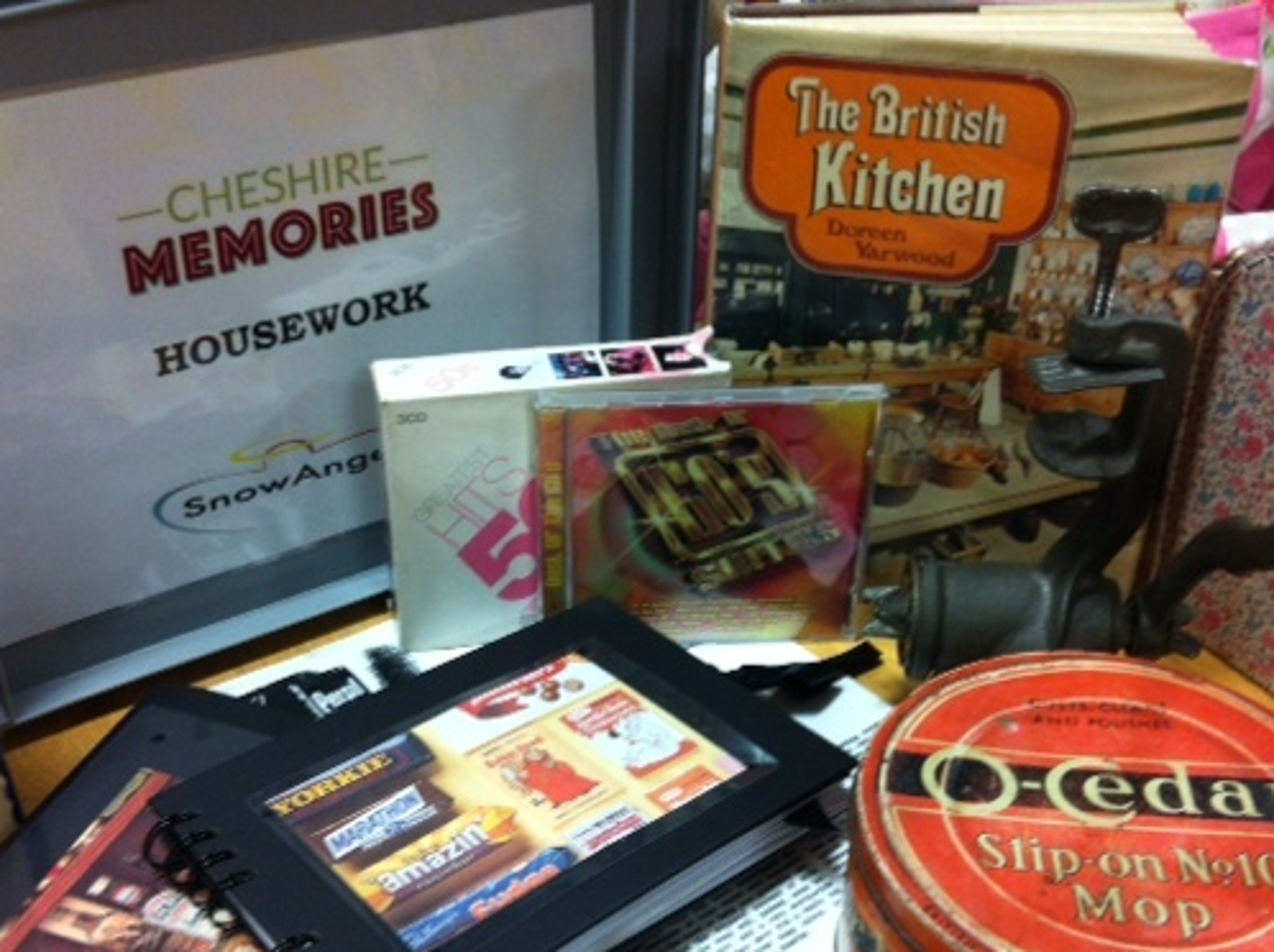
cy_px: 604
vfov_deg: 31.9
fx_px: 1654
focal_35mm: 45
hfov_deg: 42.1
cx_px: 634
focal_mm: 3.85
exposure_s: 1/17
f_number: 2.8
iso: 100
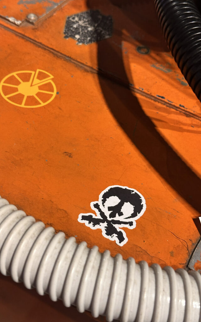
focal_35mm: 51
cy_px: 161
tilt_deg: -47.5
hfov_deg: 25.3
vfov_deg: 39.6
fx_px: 447
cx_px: 90
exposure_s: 1/33
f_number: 1.78
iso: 200
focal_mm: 6.86
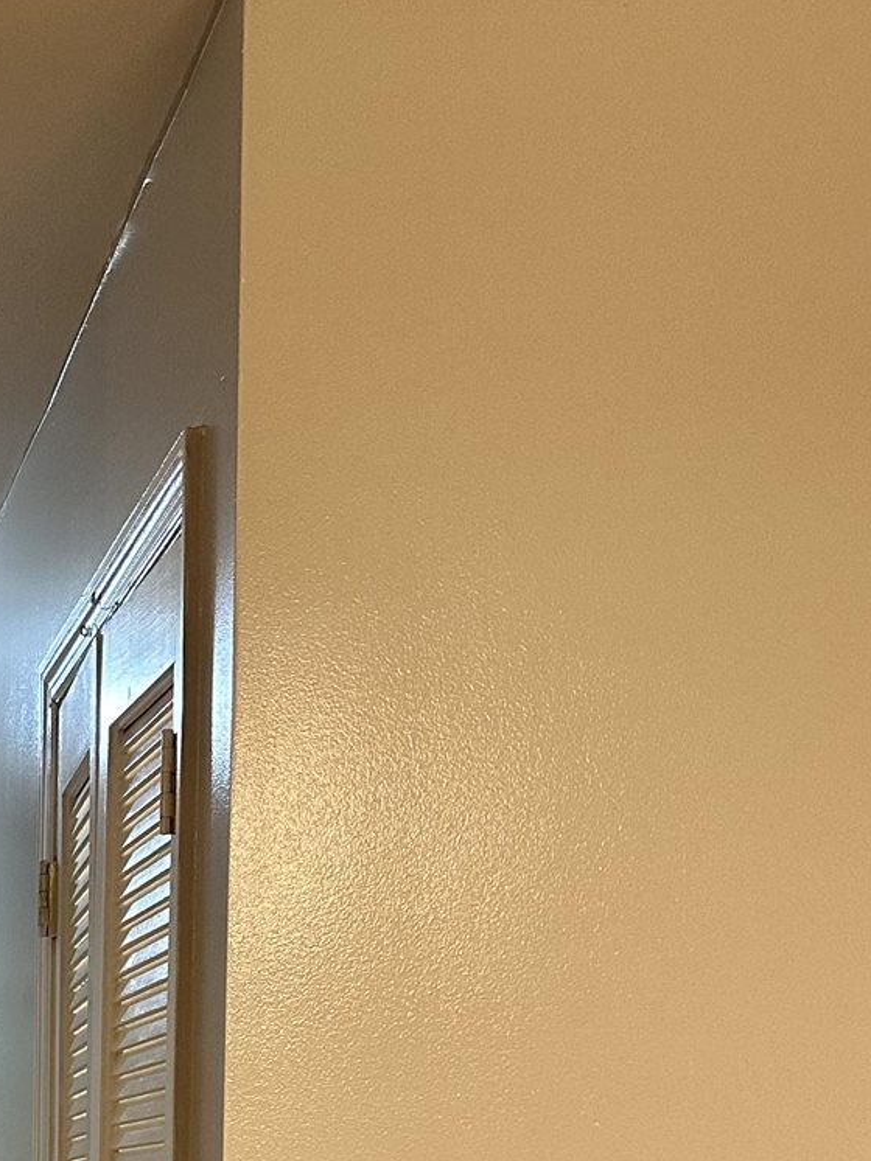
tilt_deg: -4.6
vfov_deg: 23.8
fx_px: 2483
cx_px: -296
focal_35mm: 74
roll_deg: -0.5
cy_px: 1425
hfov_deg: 18.4
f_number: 1.78
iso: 200
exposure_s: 1/60
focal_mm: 6.86
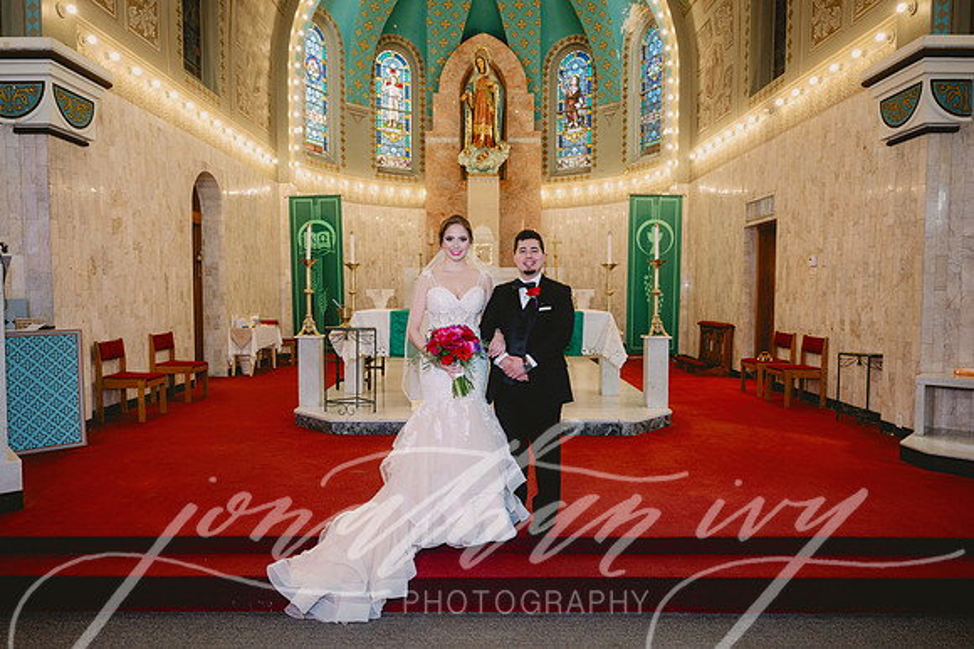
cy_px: 324
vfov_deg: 53.1
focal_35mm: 24
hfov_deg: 73.8
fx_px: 649
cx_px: 487
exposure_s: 1/125
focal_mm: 24
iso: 1000
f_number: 4
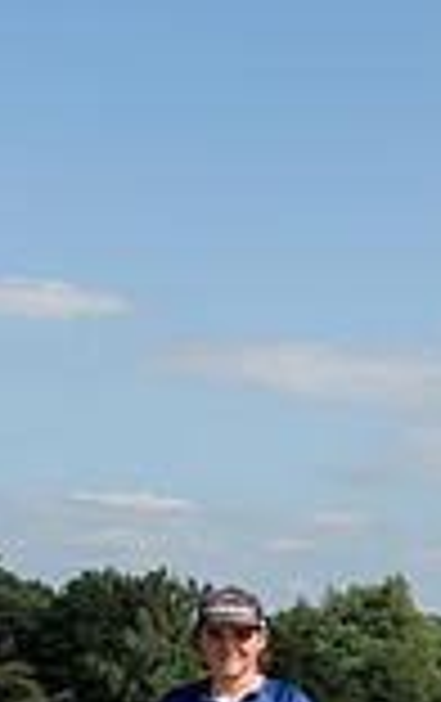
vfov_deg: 14.5
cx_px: 1265
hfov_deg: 8.2
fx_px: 2682
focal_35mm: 140
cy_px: 799
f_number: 20
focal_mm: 27
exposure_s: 1/250
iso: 640
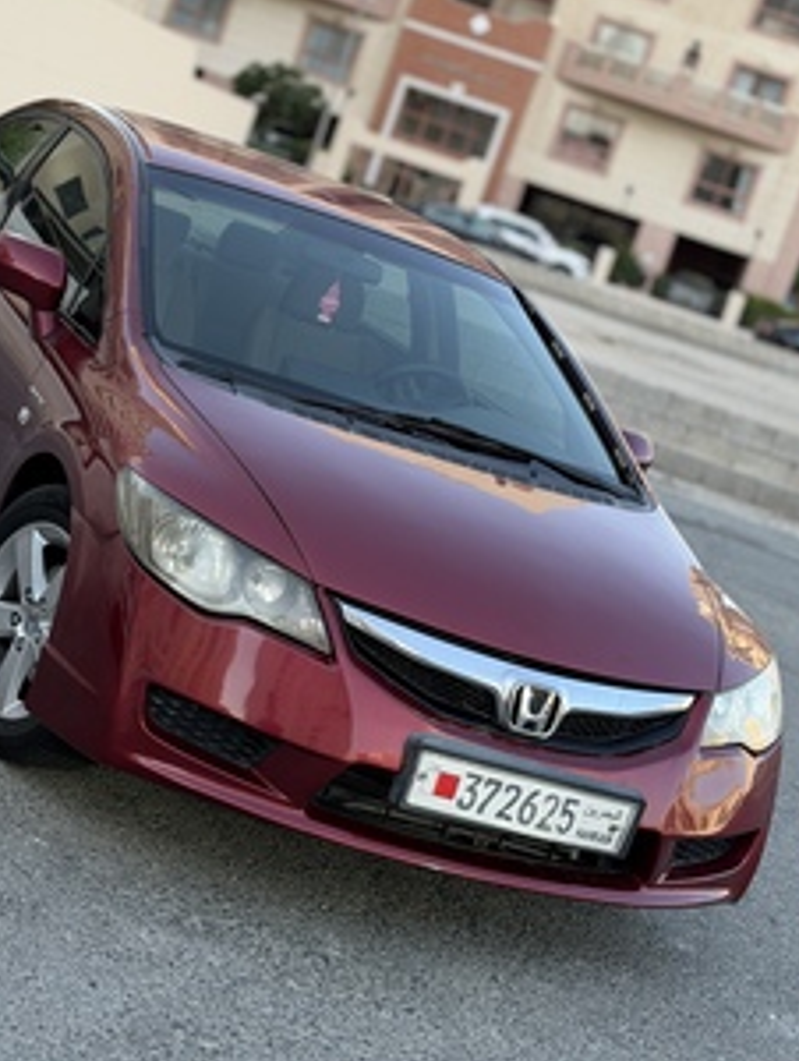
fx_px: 2240
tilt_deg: -4.8
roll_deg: -18.7
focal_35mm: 73
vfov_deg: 26.5
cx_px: 334
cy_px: 380
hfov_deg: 20.2
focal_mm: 6.76
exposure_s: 1/855
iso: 100
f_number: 1.78
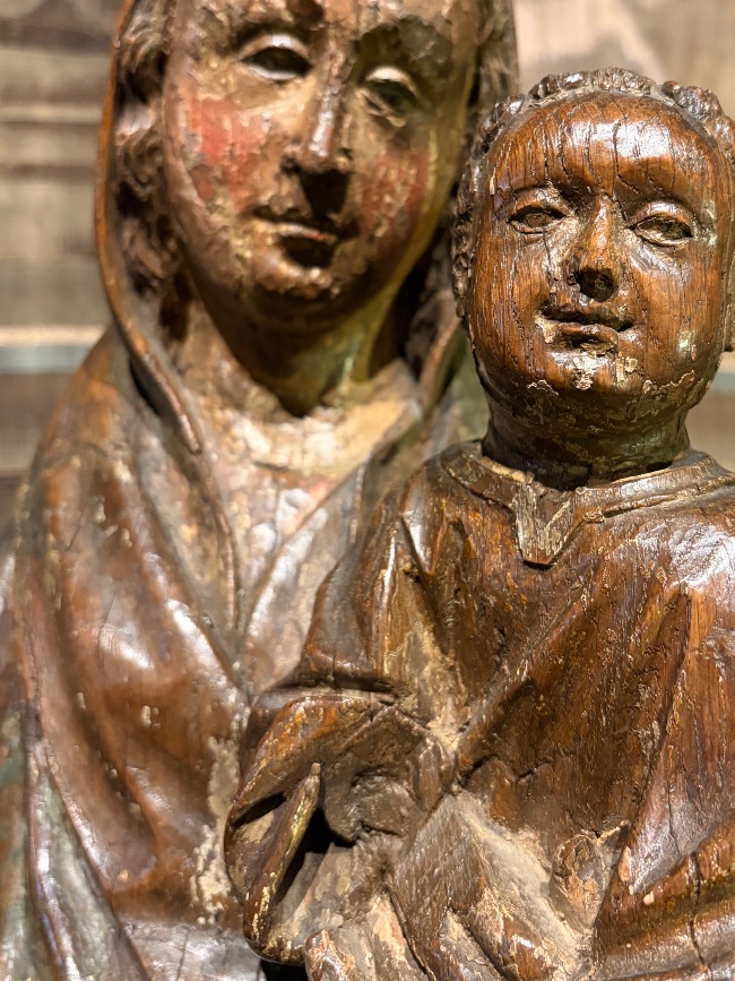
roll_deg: +3.3
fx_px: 1019
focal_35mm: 36
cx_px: 394
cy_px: 388
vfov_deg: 51.0
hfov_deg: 39.6
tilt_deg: +10.5
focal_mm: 5.96
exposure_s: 1/50
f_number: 1.6
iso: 500
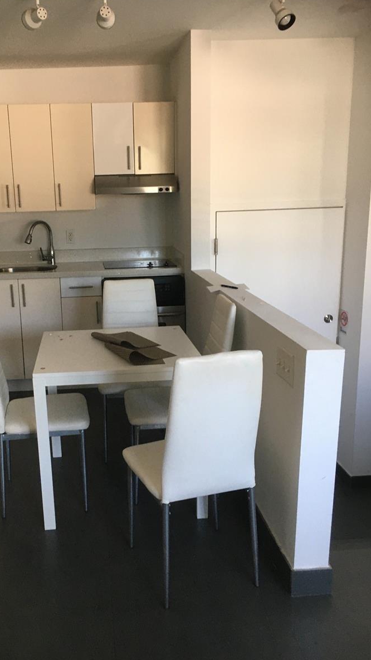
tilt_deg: -10.9
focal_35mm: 32
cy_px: 327
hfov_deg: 36.3
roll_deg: +1.6
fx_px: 560
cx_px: 123
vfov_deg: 61.0
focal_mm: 4.15
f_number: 2.2
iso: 80
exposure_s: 1/30
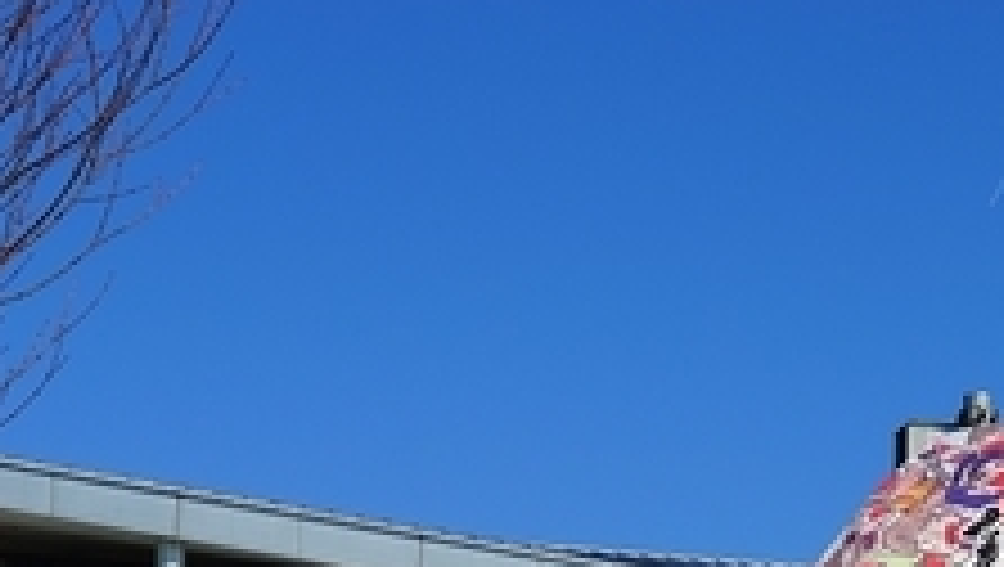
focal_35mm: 154
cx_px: 909
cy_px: 1107
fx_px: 4104
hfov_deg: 13.8
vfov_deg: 7.6
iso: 100
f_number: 8
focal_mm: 41
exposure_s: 1/500
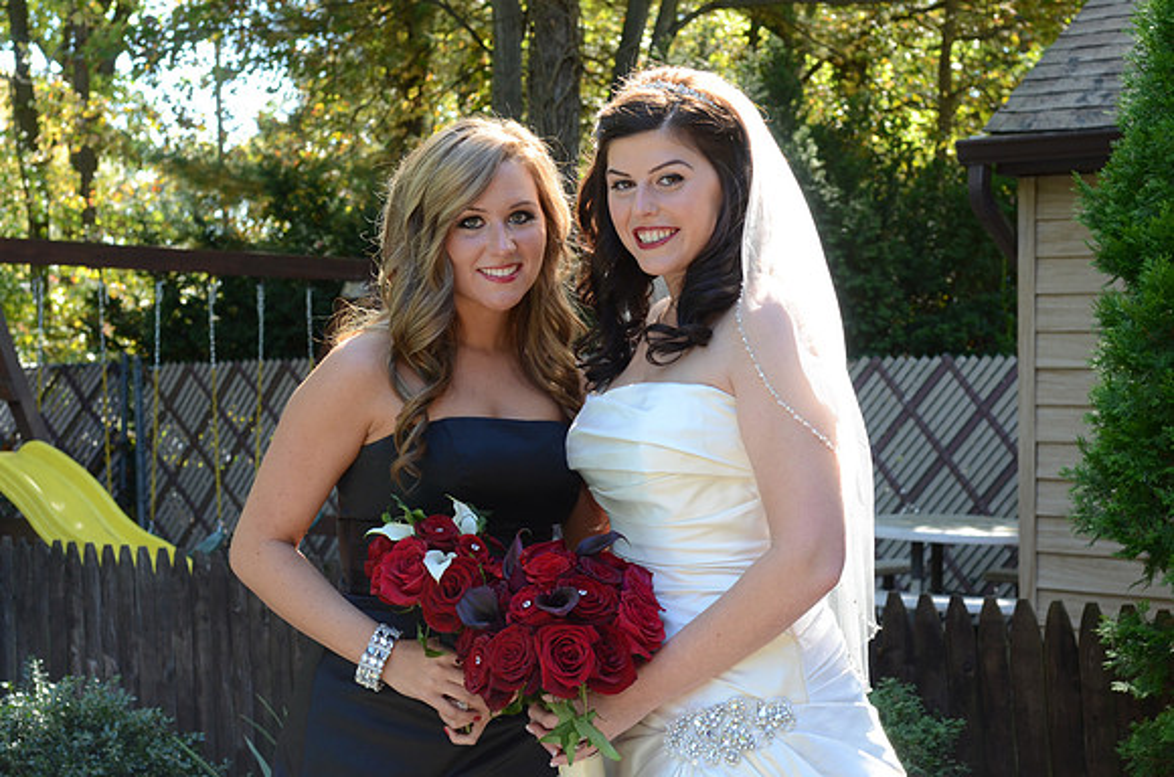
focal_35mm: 66
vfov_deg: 20.5
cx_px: 587
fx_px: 2148
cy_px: 388
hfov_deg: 30.6
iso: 500
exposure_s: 1/125
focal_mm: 44
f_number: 6.3
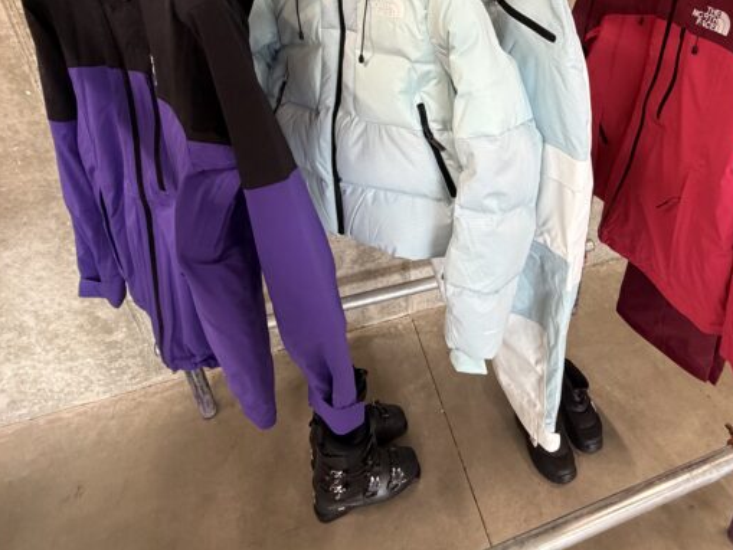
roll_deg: +2.1
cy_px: 131
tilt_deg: -23.9
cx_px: 446
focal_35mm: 22
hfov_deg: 75.4
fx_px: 466
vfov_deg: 57.7
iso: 400
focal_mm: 2.22
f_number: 2.2
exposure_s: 1/50
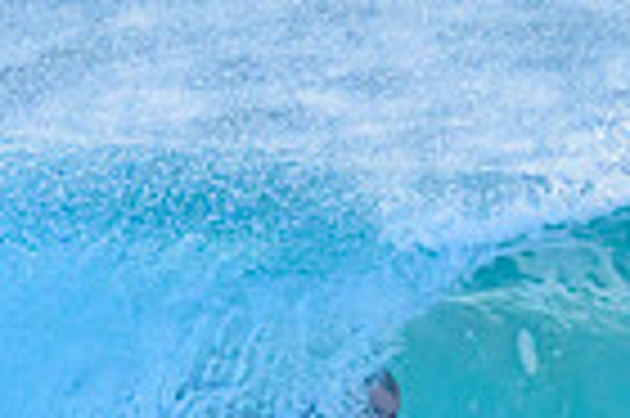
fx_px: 58014
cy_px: 510
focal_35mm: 3319
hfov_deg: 0.6
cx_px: 644
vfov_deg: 0.4
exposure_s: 1/2500
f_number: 6.3
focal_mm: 800
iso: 3600
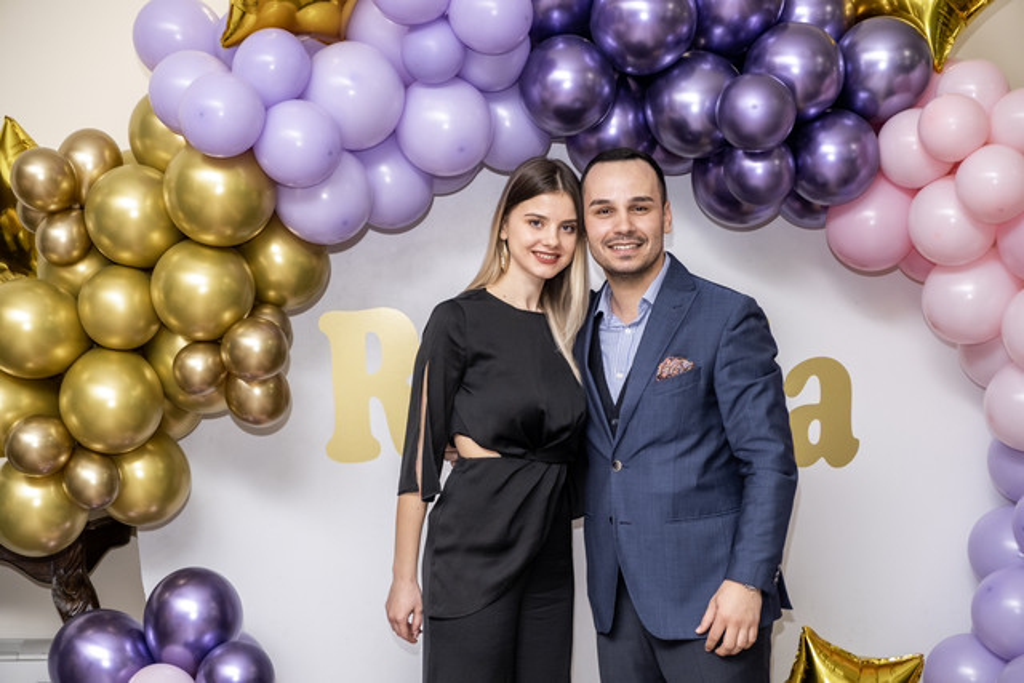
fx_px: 2361
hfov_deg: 24.5
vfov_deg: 16.5
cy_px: 342
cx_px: 512
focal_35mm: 83
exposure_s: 1/160
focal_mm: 55
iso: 1250
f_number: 2.8
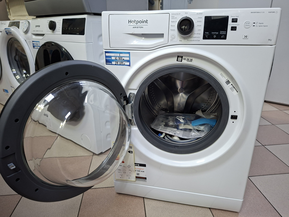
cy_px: 108
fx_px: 192
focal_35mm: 23
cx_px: 144
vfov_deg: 58.9
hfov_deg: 73.9
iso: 250
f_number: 1.8
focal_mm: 5.54
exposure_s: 1/50
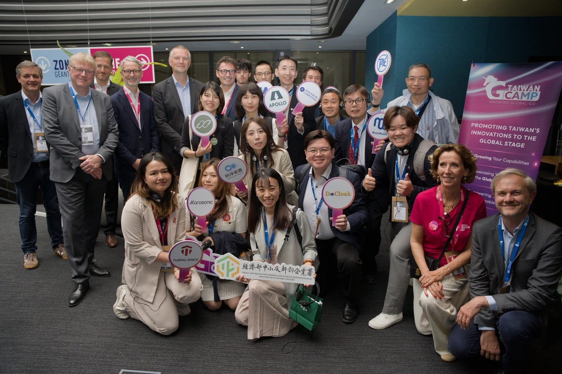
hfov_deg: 73.8
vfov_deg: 53.1
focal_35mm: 24
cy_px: 187
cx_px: 281
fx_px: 374
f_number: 4
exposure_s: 1/160
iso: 500
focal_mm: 24
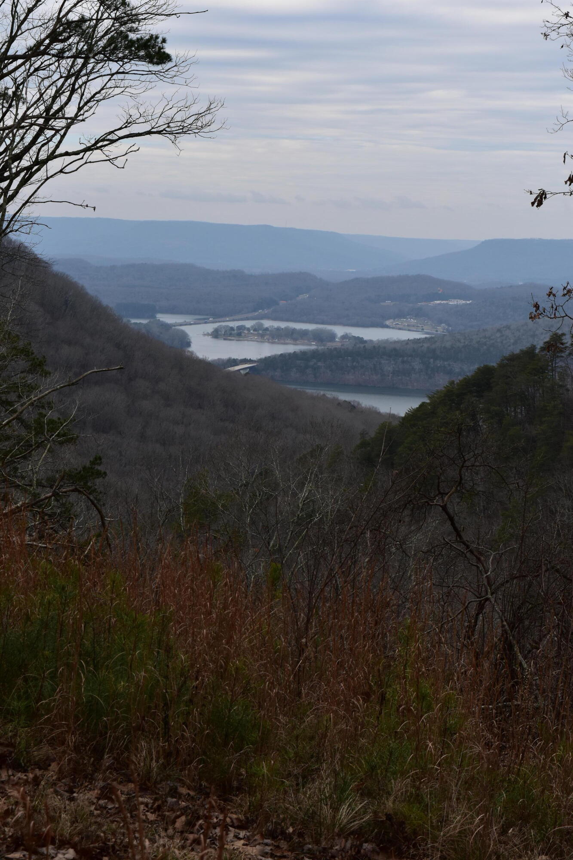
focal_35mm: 82
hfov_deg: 16.6
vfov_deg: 24.6
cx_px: 286
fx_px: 1970
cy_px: 430
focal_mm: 55
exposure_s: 1/400
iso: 400
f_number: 11
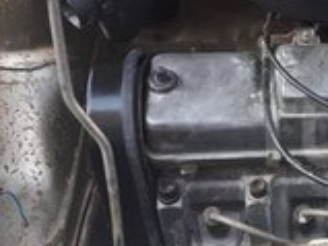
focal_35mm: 112
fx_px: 1060
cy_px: 135
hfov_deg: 16.4
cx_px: 460
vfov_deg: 13.2
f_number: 1.9
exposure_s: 1/100
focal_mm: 3.6
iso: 64
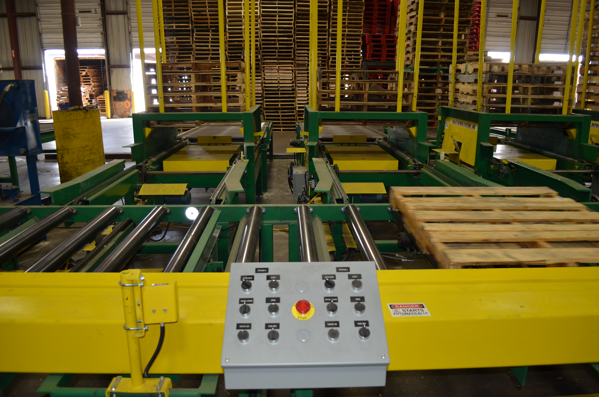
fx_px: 448
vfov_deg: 47.7
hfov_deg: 67.5
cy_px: 198
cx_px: 300
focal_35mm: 27
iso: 400
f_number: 3.5
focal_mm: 18
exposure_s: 1/60
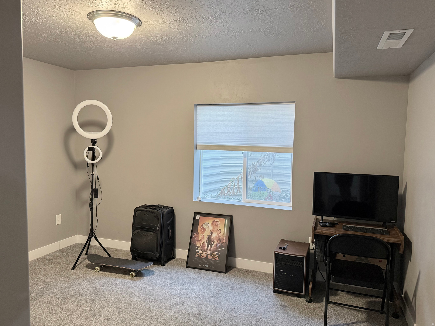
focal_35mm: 24
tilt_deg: -3.1
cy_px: 163
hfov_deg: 71.6
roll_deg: +1.1
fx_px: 302
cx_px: 218
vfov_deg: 56.8
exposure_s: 1/60
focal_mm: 6.76
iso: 250
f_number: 1.78
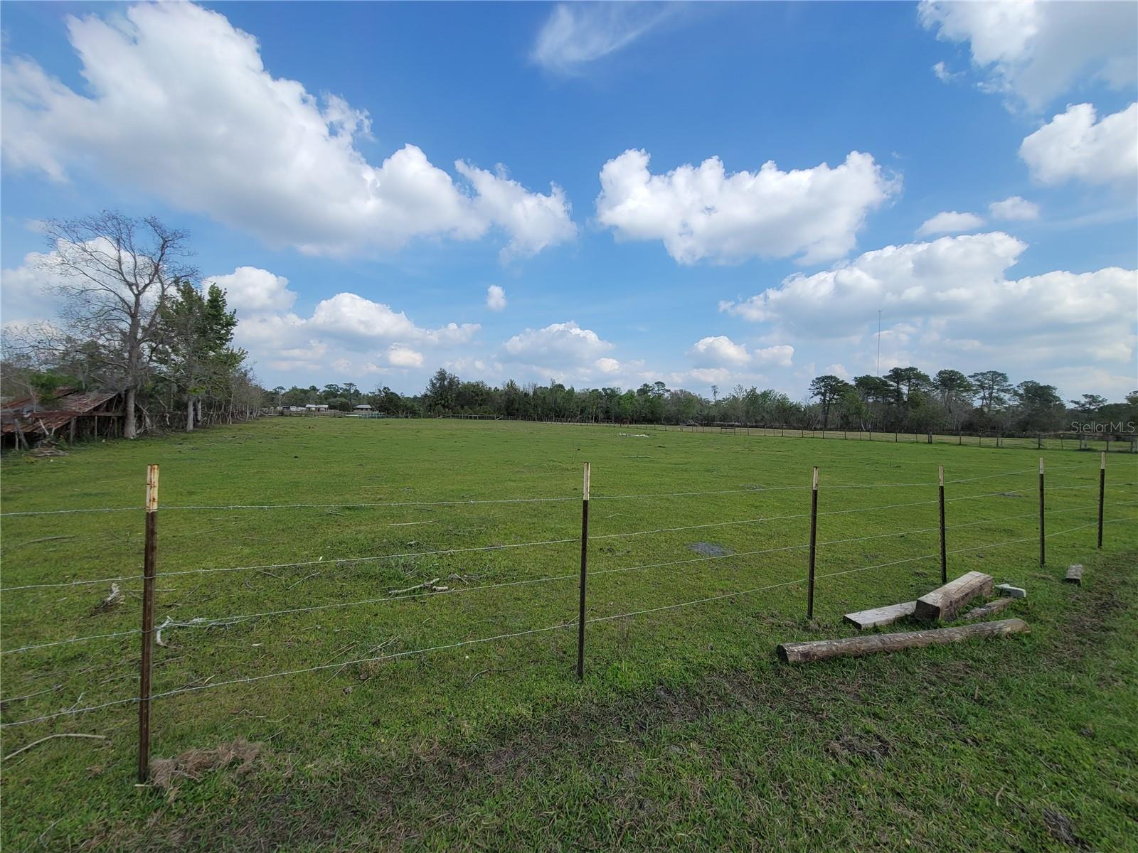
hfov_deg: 106.2
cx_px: 569
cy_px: 426
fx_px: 427
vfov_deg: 89.9
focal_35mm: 13
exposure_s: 1/2049
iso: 64
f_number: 2.2
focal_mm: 2.2
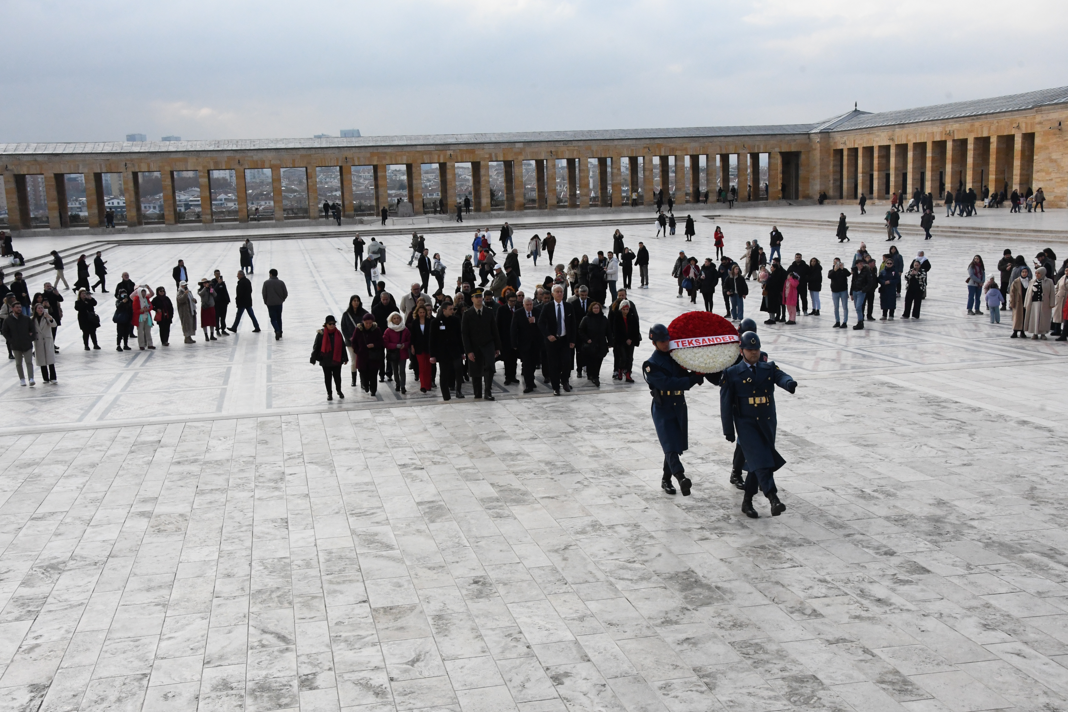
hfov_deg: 46.4
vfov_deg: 31.9
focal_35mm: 42
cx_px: 534
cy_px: 356
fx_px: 1246
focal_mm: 28
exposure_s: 1/1000
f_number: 16
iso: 2500
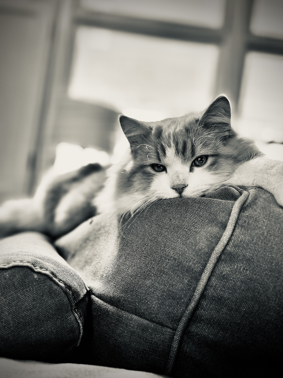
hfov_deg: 30.3
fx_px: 523
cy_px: 189
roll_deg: -7.2
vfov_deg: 39.7
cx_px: 142
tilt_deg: +6.8
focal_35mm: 48
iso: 100
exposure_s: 1/121
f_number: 1.78
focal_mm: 6.86
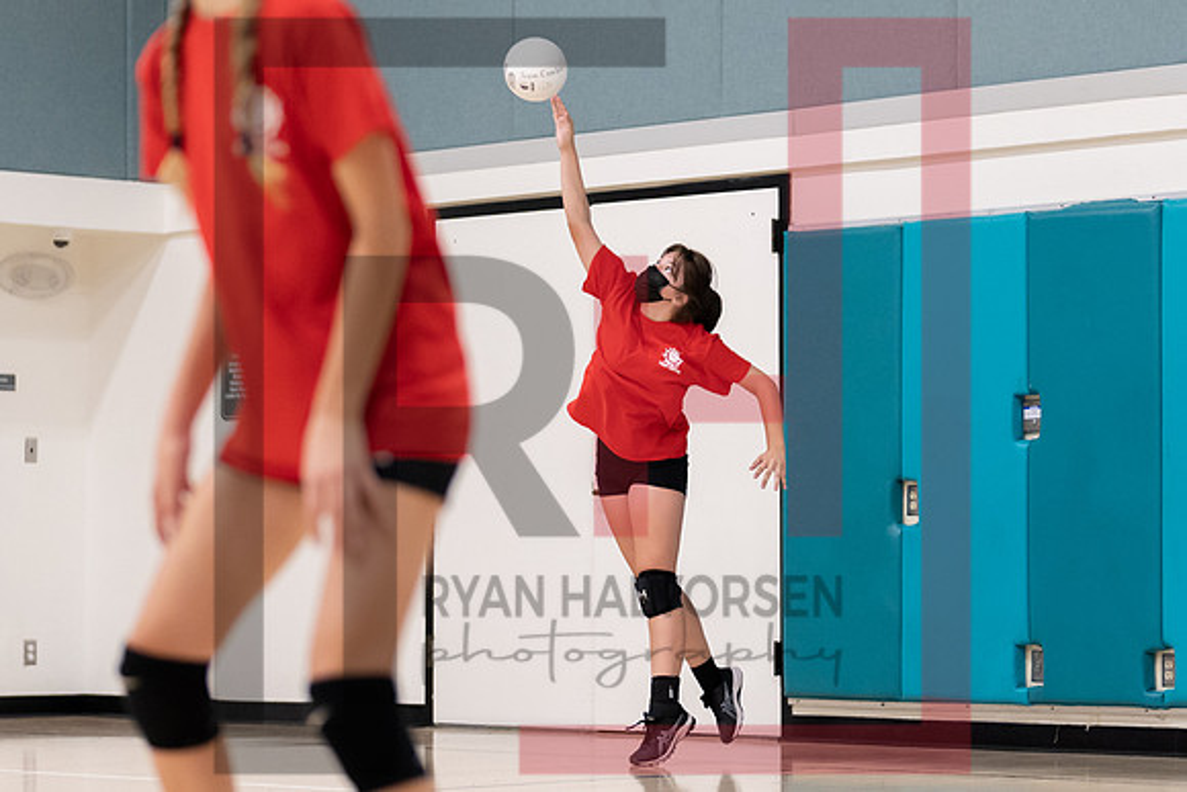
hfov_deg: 16.7
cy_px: 370
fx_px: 4036
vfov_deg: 11.2
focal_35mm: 122
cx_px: 756
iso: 800
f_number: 1.2
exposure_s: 1/1600
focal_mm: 50
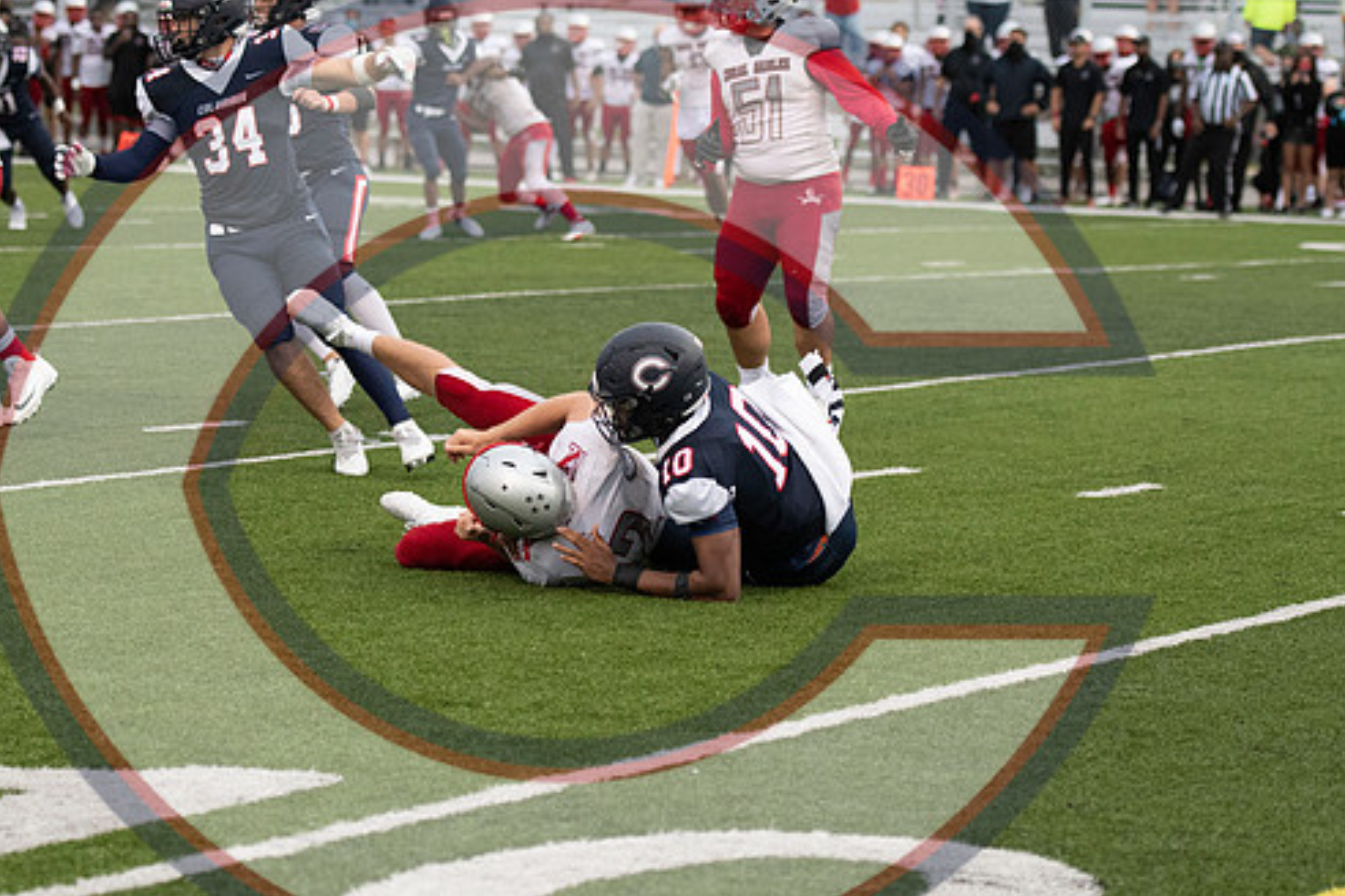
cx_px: 555
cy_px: 485
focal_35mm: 152
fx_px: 5678
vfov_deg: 9.0
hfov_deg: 13.5
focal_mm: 86
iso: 2500
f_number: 2.8
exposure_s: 1/2000
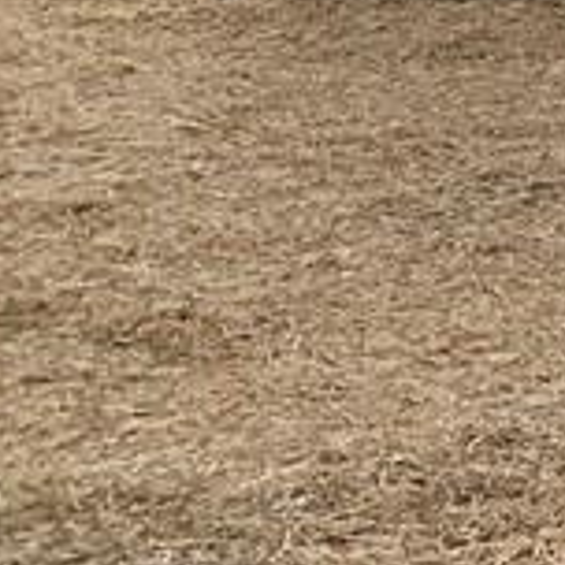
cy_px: -654
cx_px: 1743
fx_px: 2862
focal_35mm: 155
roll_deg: -1.3
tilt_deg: +3.9
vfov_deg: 10.2
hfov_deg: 9.0
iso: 25
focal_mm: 4.25
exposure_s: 1/656
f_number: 1.8
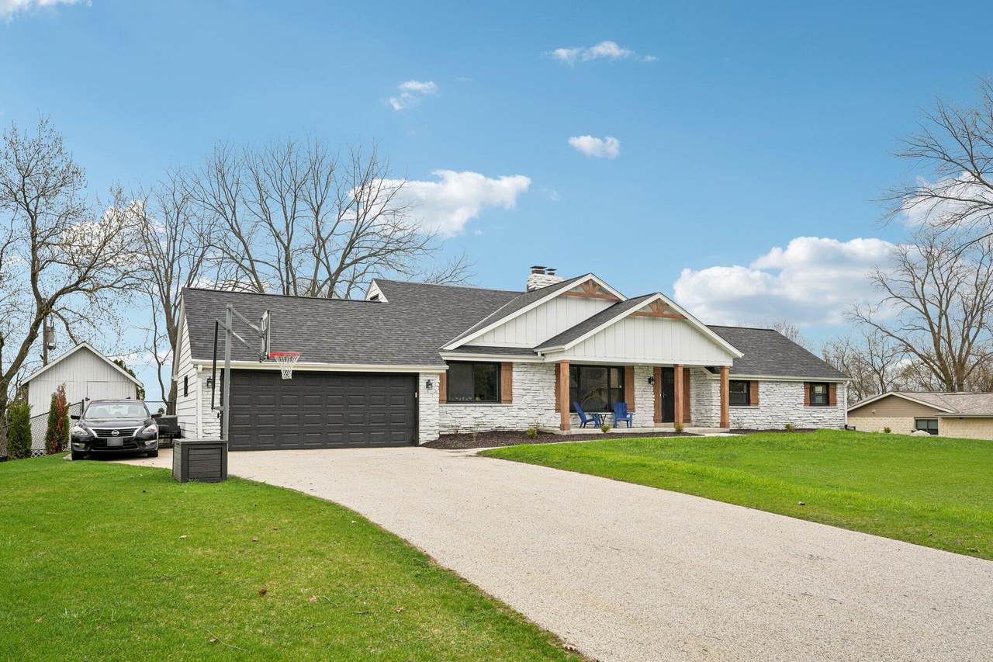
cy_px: 331
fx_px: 703
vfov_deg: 50.4
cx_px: 496
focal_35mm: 26
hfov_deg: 70.4
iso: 100
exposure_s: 1/160
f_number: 8
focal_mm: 25.5
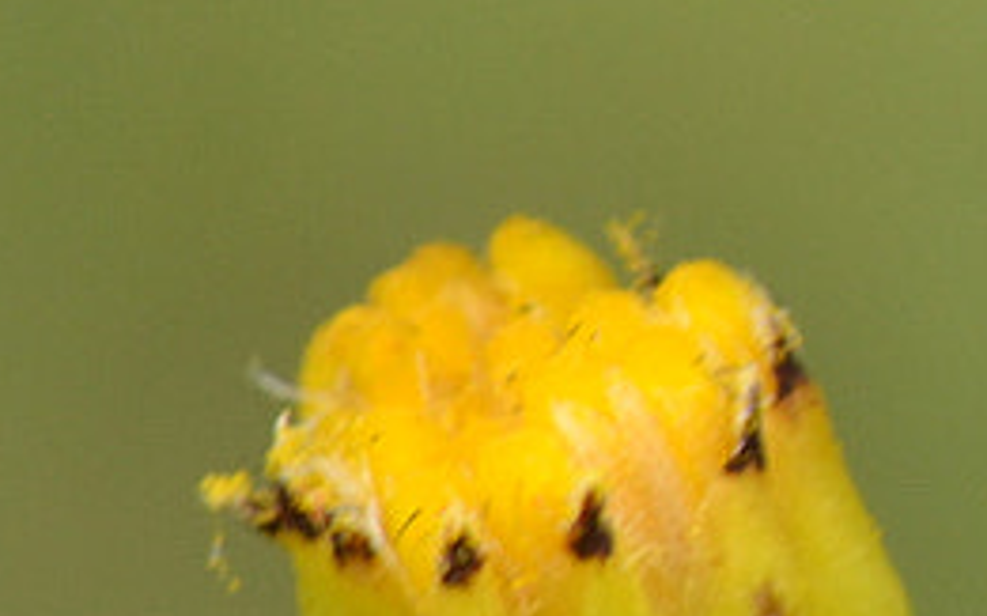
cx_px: 2776
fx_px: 21410
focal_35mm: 796
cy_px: -684
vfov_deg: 1.6
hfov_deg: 2.6
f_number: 13
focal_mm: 85
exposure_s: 1/160
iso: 400
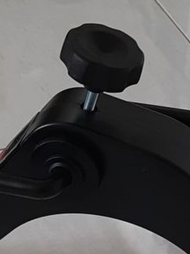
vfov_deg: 20.8
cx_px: 96
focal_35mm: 86
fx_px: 630
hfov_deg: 17.2
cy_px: 327
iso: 50
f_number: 1.7
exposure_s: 1/100
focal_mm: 3.93
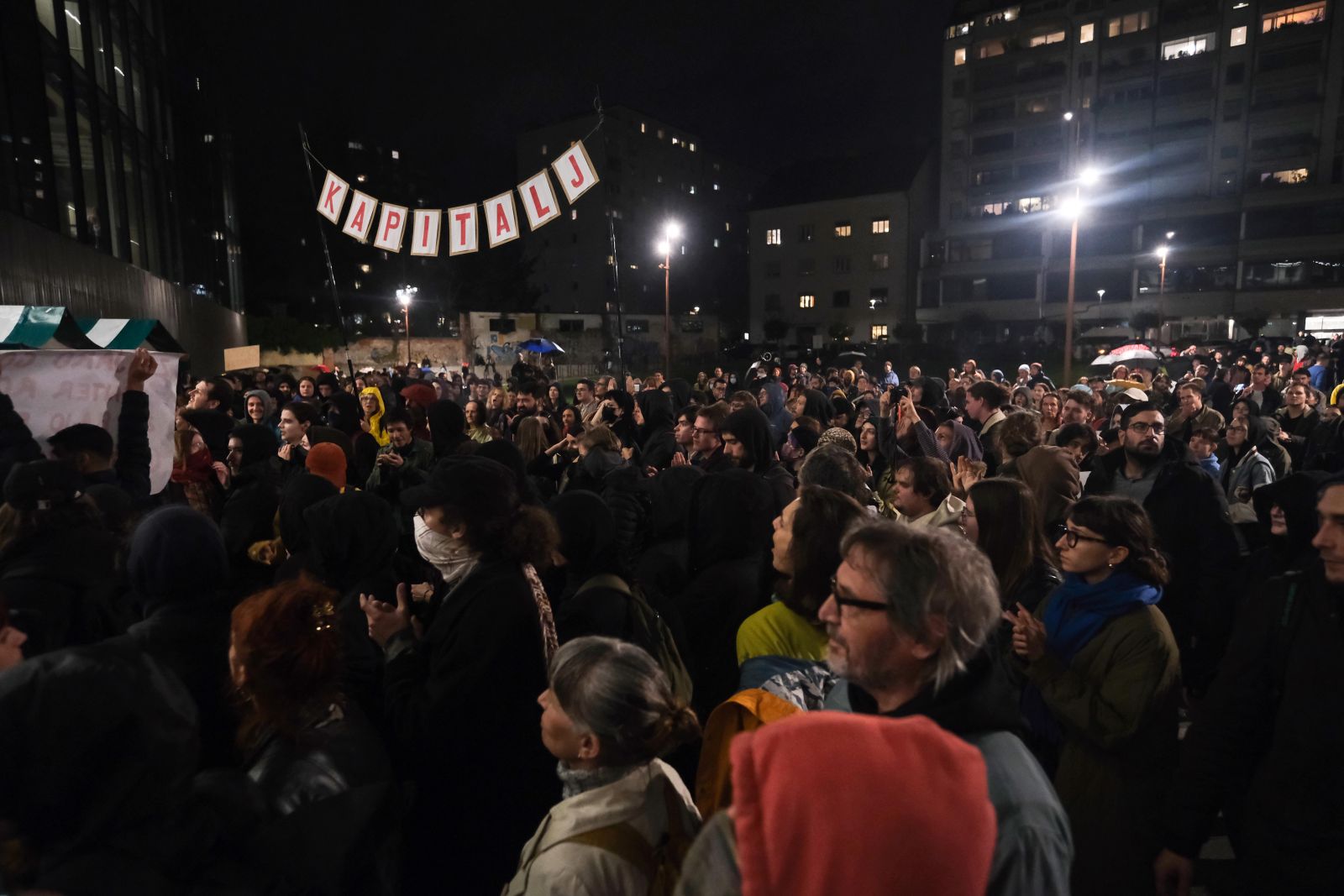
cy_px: 448
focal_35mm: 20
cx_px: 672
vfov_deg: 61.9
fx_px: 747
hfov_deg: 84.0
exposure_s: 1/160
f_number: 1.8
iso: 3200
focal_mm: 13
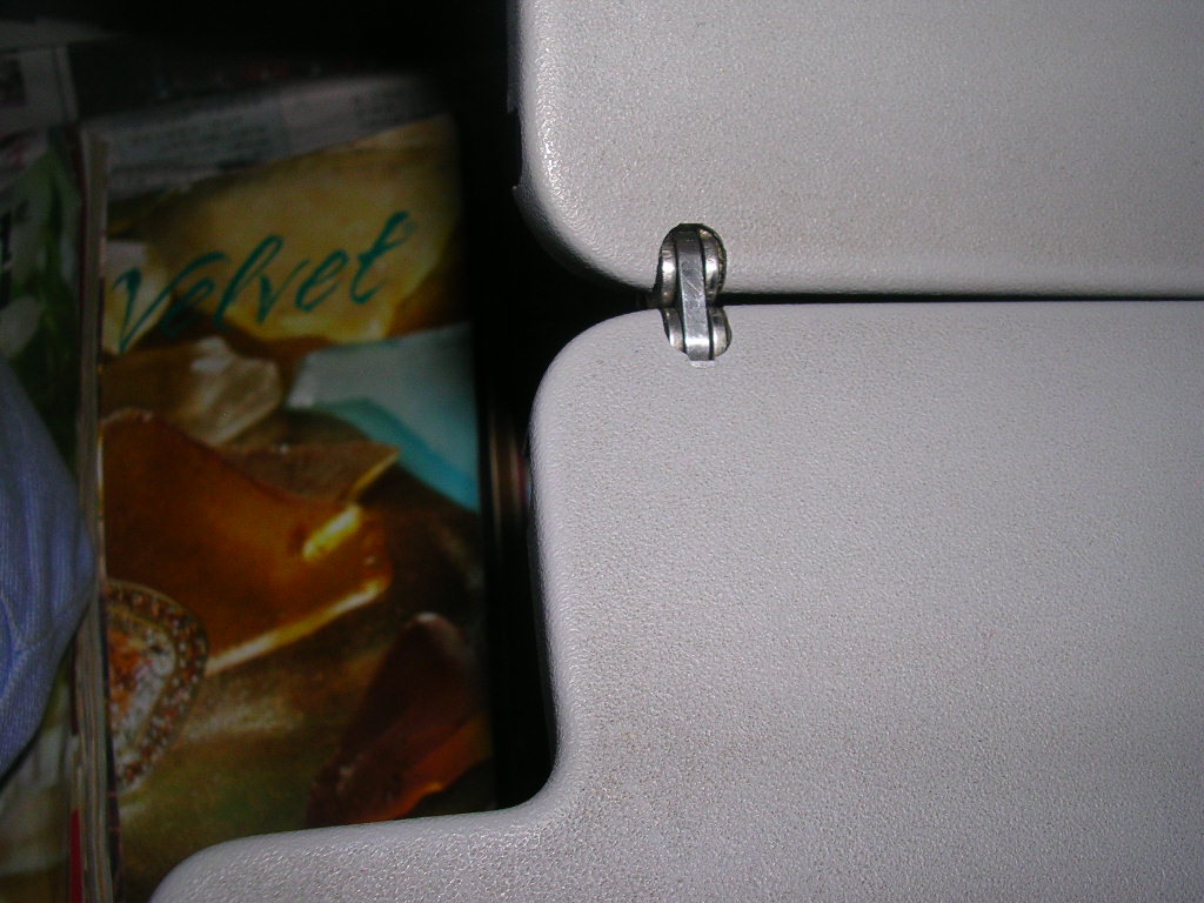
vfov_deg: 37.7
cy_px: 452
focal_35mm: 38
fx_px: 1322
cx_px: 602
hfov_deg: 49.0
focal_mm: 5.8
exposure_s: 1/60.1
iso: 50
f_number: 5.6
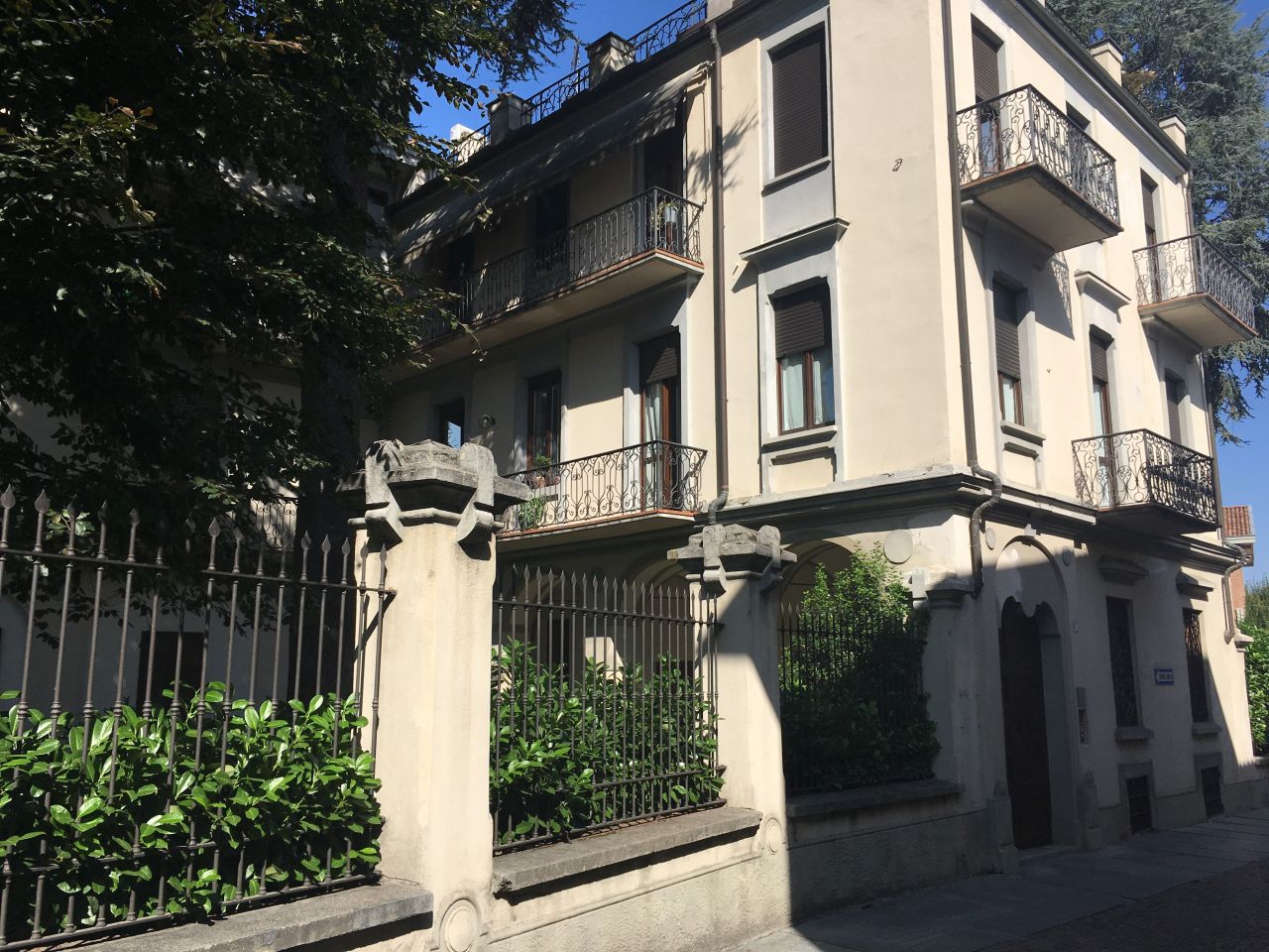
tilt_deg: +10.8
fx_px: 1063
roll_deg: -0.3
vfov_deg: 48.2
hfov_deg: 61.7
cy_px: 476
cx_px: 634
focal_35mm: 29
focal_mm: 4.15
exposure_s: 1/2079
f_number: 2.2
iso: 25
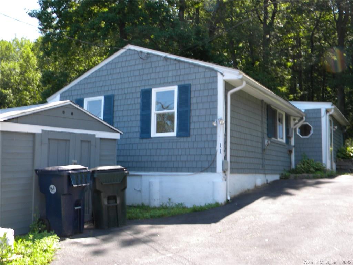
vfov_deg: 39.7
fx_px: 367
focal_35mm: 36
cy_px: 132
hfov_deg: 51.4
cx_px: 176
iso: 80
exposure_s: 1/174
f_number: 3.7
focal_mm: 6.4
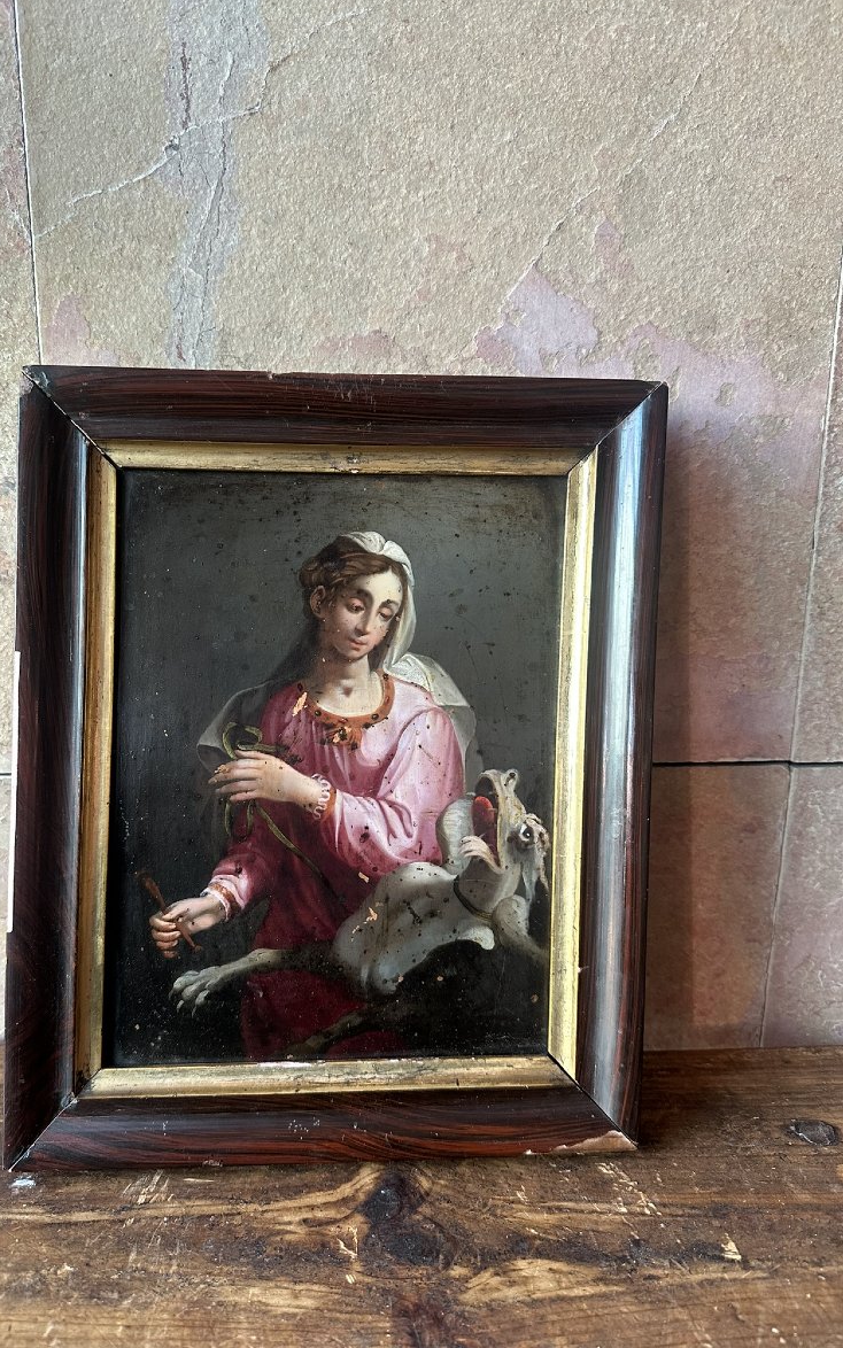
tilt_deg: -14.1
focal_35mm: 26
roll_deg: -0.1
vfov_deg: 70.4
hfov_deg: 47.4
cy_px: 677
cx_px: 350
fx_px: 956
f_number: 1.78
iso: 200
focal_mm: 6.86
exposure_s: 1/50
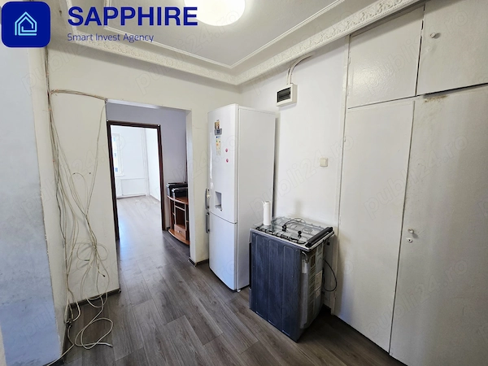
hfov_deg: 106.2
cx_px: 244
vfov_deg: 89.9
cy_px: 183
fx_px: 183
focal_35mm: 13
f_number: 2.2
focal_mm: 2.2
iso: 64
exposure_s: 1/50.3
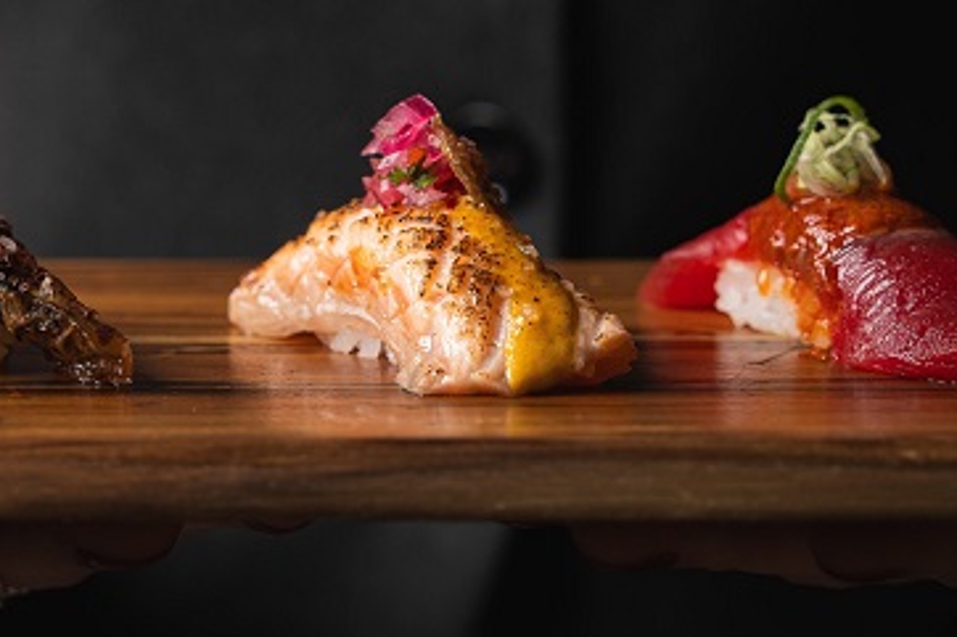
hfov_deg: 13.3
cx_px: 404
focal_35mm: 154
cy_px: 334
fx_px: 4092
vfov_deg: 8.9
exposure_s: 1/125
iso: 125
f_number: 5.6
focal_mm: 70
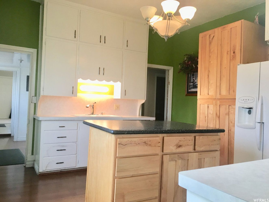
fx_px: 225
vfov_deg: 48.2
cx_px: 134
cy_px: 101
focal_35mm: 29
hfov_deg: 61.7
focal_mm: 4.15
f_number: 2.2
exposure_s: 1/30
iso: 40
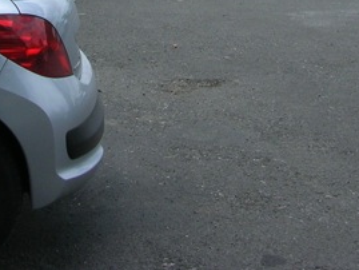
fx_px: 1048
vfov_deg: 13.8
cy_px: -126
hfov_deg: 19.4
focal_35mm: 101
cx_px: 116
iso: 50
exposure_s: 1/337
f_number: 4.9
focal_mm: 5.7
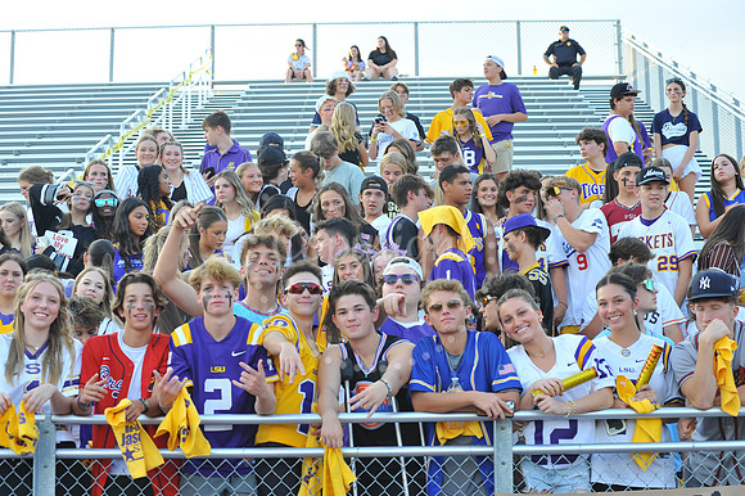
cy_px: 248
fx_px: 1655
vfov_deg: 17.0
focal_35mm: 80
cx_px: 372
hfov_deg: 25.4
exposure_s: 1/80
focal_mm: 80
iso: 250
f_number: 6.3
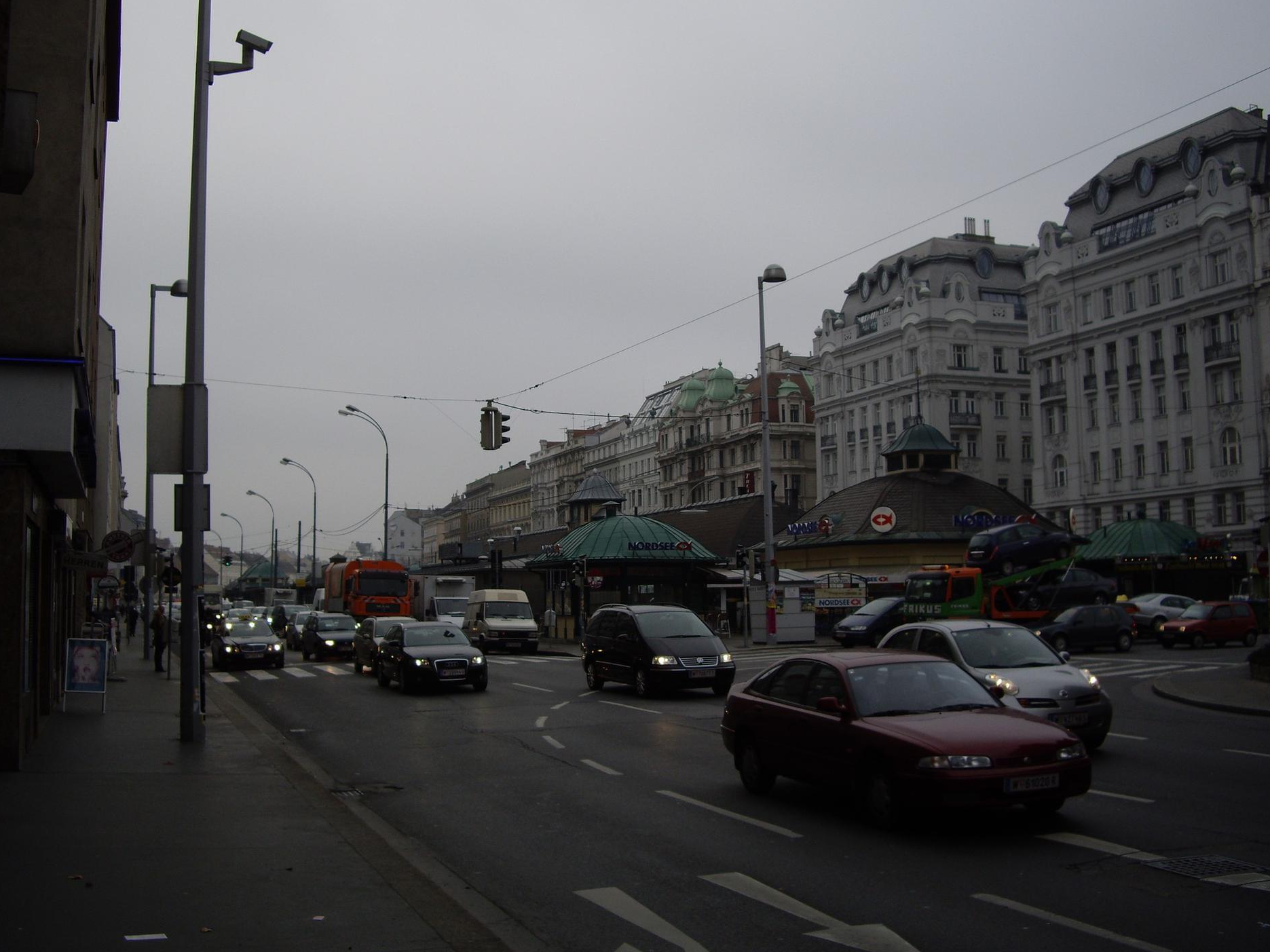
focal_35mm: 39
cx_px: 649
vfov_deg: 36.8
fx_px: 1431
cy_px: 465
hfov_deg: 47.9
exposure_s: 1/320
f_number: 2.8
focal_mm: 7.9
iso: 64
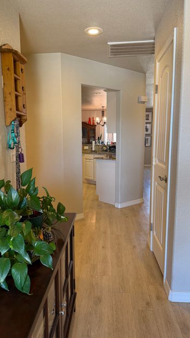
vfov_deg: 69.9
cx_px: 84
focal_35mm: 27
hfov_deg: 42.8
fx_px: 242
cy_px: 174
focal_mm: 6.76
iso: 250
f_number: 1.78
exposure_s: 1/120
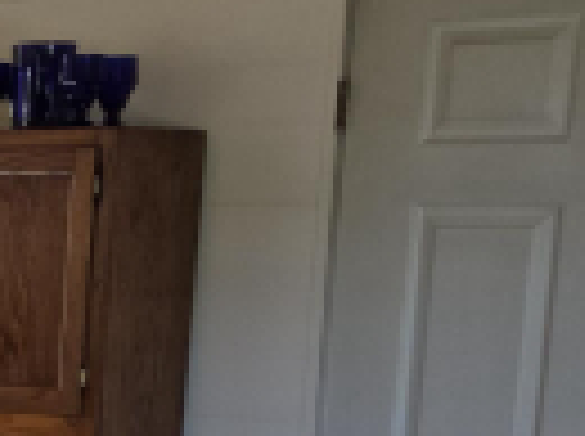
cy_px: 584
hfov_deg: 14.3
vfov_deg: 12.1
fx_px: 1990
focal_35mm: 118
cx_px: -538
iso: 160
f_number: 1.8
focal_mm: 5.4
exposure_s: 1/120
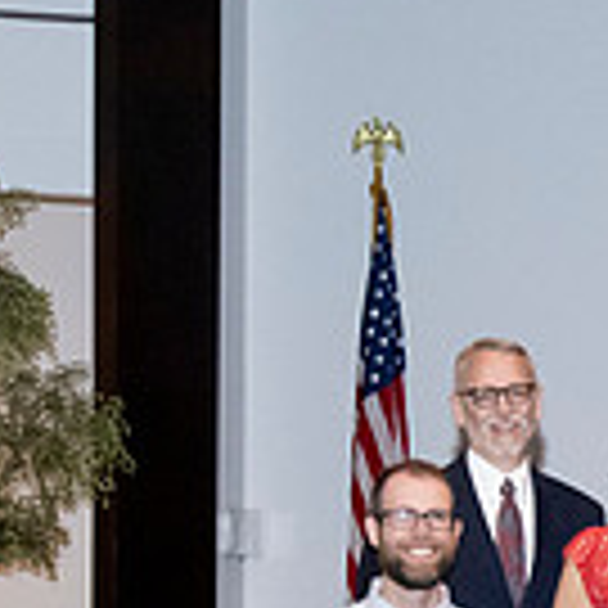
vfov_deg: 9.6
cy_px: 731
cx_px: 1198
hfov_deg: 9.2
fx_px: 3577
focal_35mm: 180
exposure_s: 1/200
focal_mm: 35
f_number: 8
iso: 6400
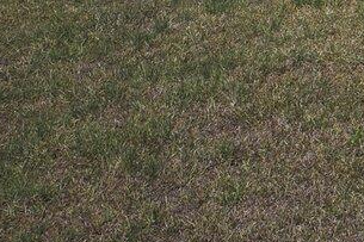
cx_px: 814
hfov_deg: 15.2
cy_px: -313
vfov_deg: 12.1
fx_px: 950
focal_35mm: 94
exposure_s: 1/250
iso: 100
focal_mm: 14
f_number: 8
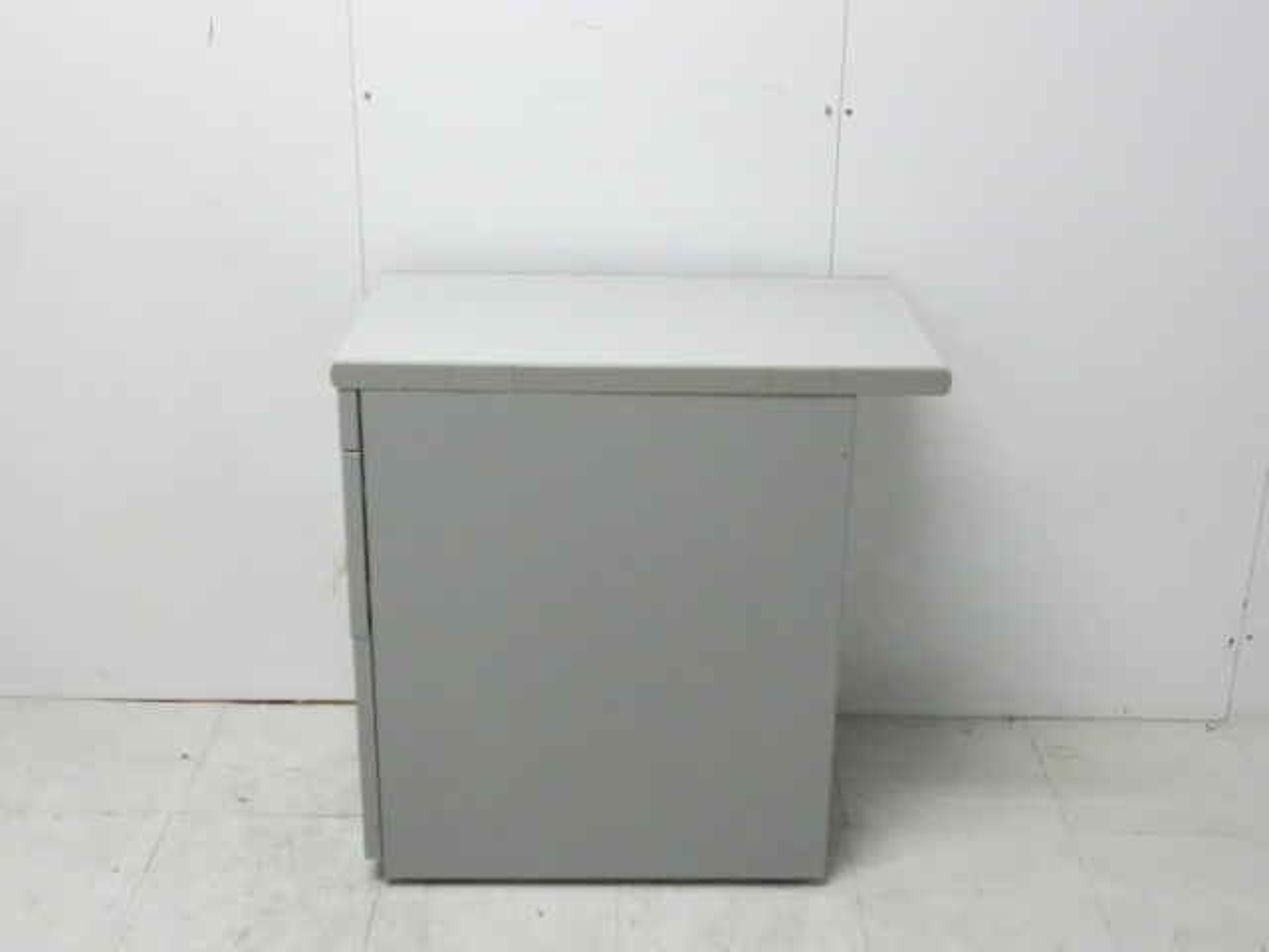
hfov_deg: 42.1
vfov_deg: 32.2
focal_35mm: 45
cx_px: 634
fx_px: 1650
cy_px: 476
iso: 800
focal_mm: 8.2
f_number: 4.3
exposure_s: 1/60
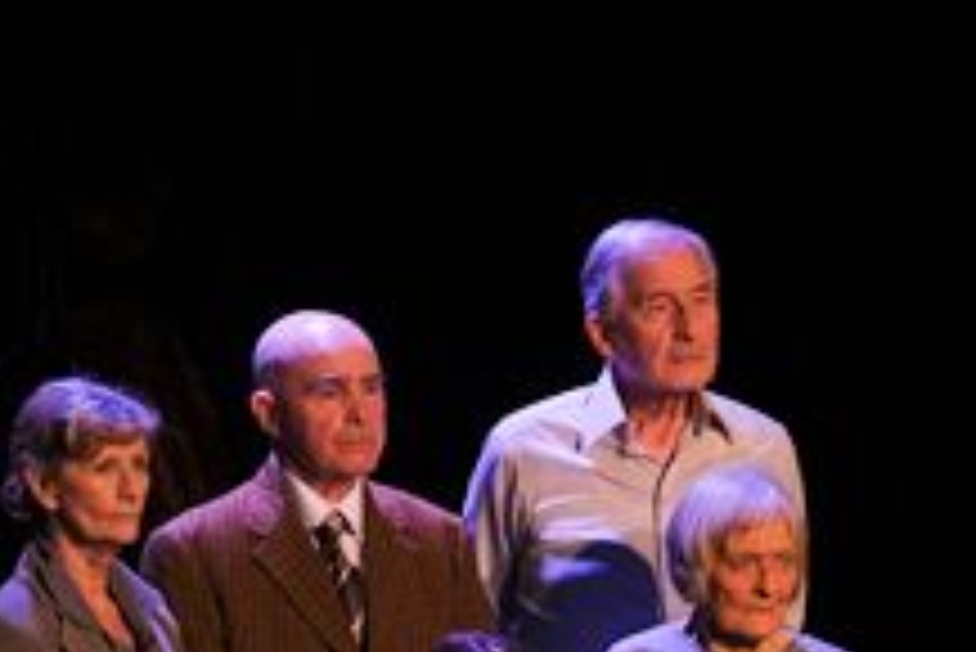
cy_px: 879
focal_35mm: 308
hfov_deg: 6.7
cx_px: 382
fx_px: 8355
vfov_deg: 4.5
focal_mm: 68.7
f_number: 2.8
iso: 1000
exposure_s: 1/250
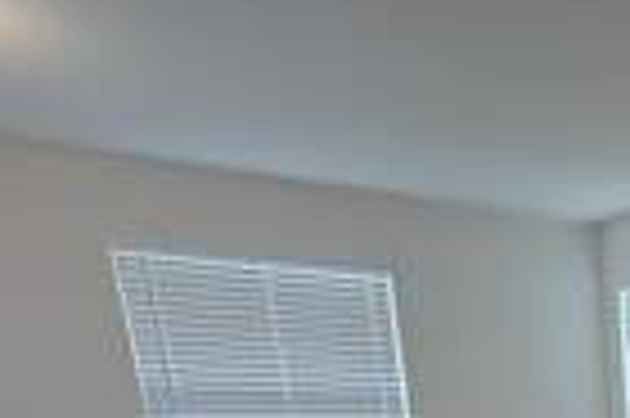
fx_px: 874
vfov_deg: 20.7
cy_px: 706
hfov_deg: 31.9
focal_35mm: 50
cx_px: 783
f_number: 2.2
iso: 200
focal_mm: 2.22
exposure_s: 1/120
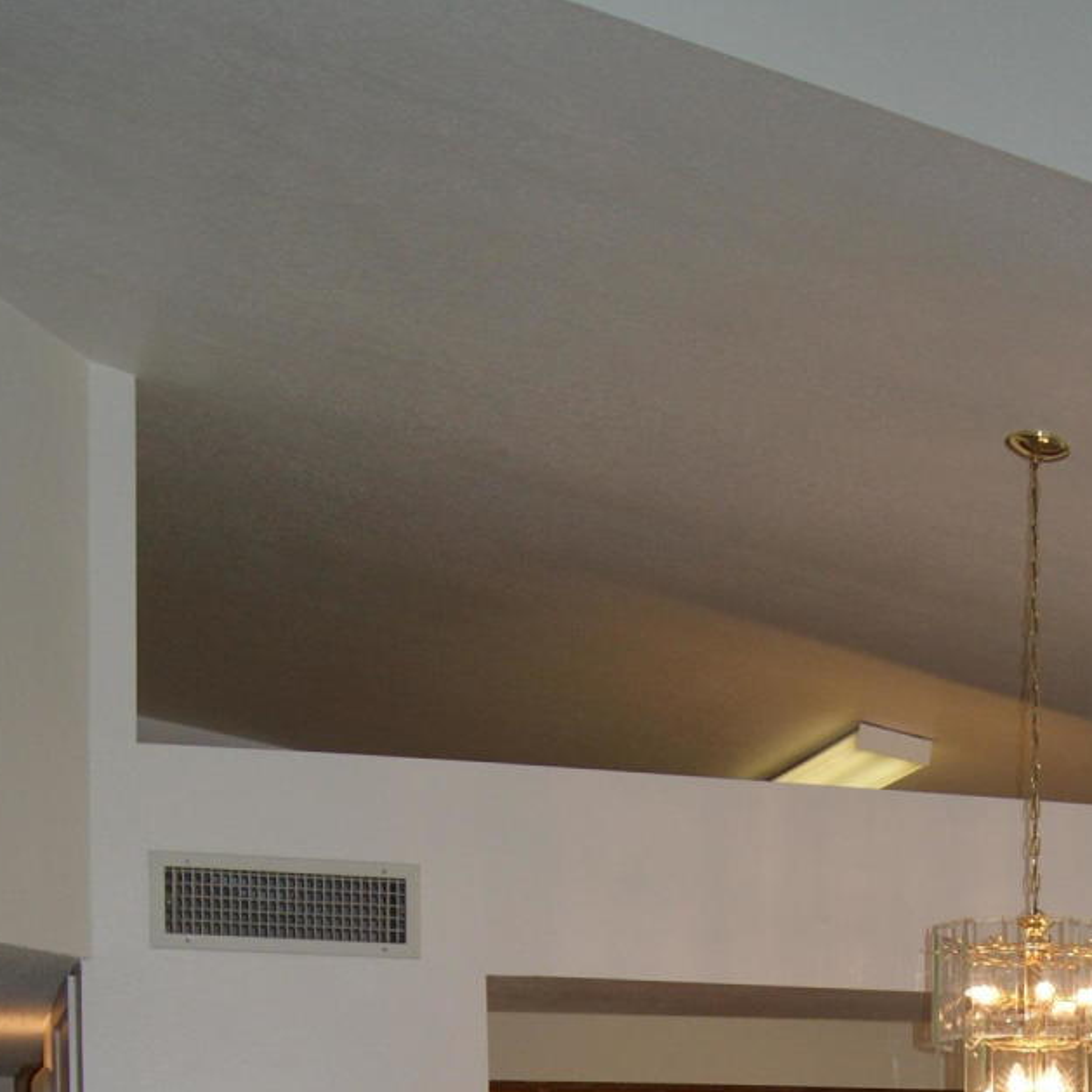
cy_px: 1415
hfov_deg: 23.0
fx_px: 2605
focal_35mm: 73
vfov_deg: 21.4
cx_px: 997
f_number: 4
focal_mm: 18
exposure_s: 1/160
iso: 250
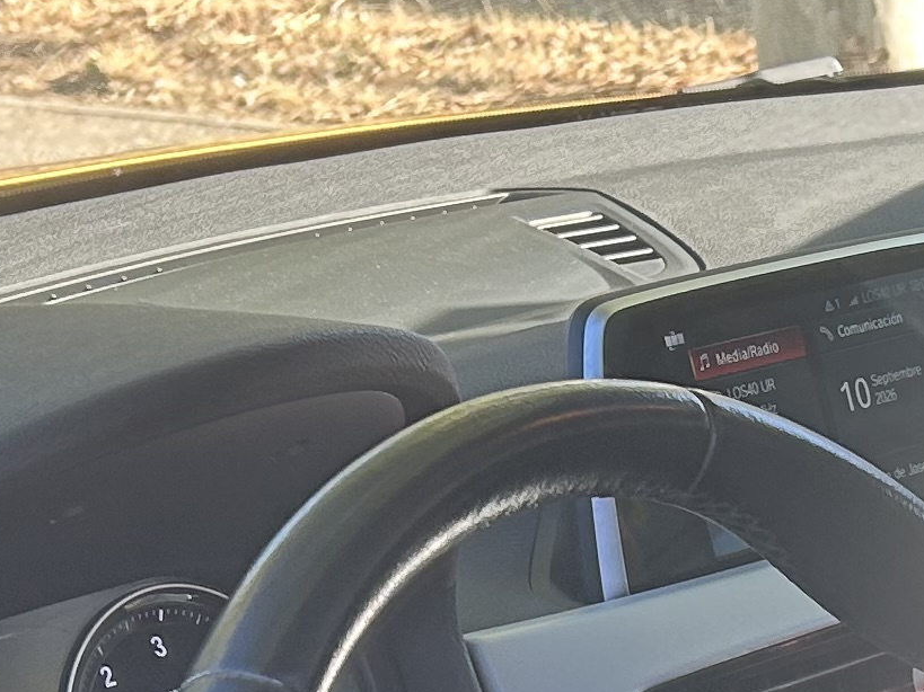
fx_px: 3416
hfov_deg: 14.8
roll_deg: +1.5
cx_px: 1138
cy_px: 1129
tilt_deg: -25.0
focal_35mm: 128
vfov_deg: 11.0
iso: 50
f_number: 1.5
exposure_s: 1/138
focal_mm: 5.7
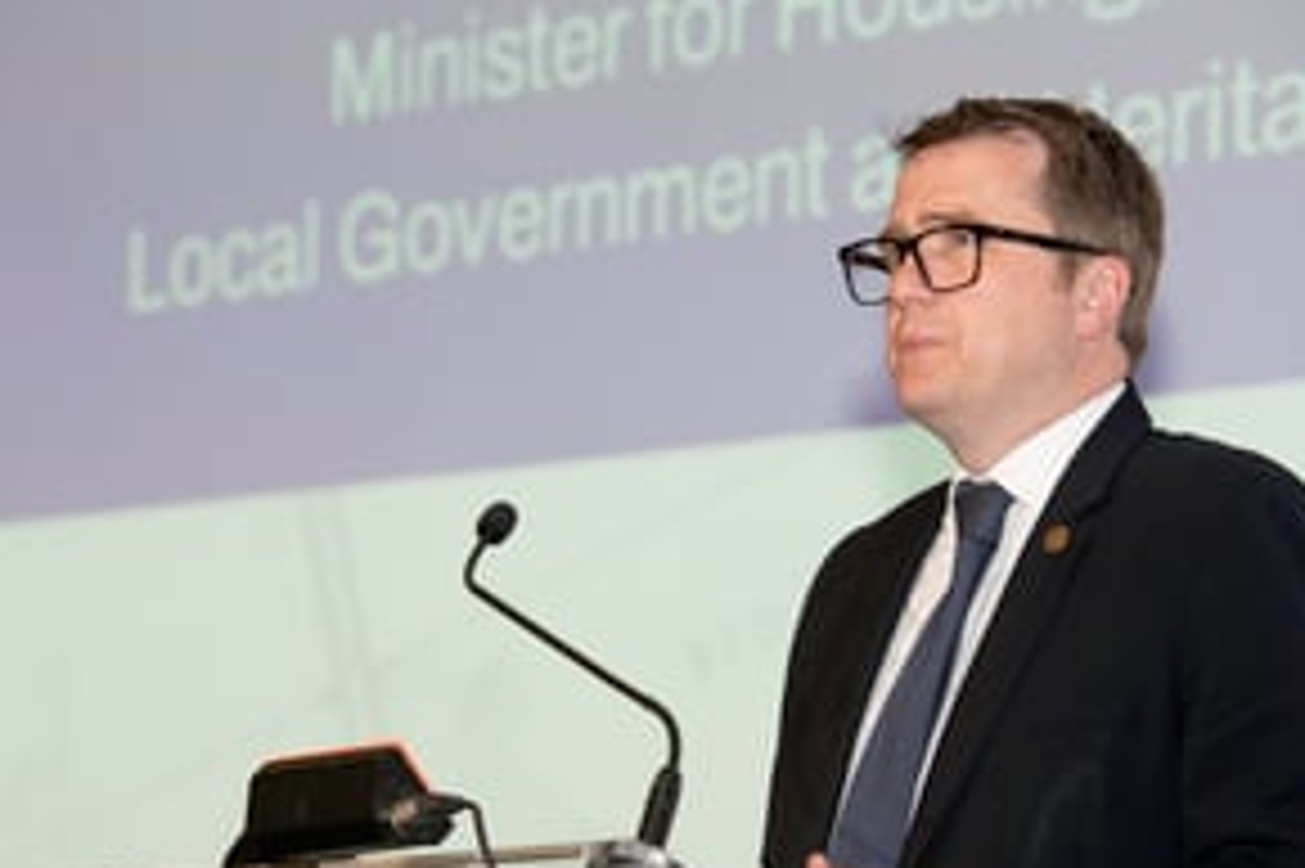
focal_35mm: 200
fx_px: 7246
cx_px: 680
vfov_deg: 6.9
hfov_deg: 10.3
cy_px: 582
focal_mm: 145
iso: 1000
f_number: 6.3
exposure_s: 1/250
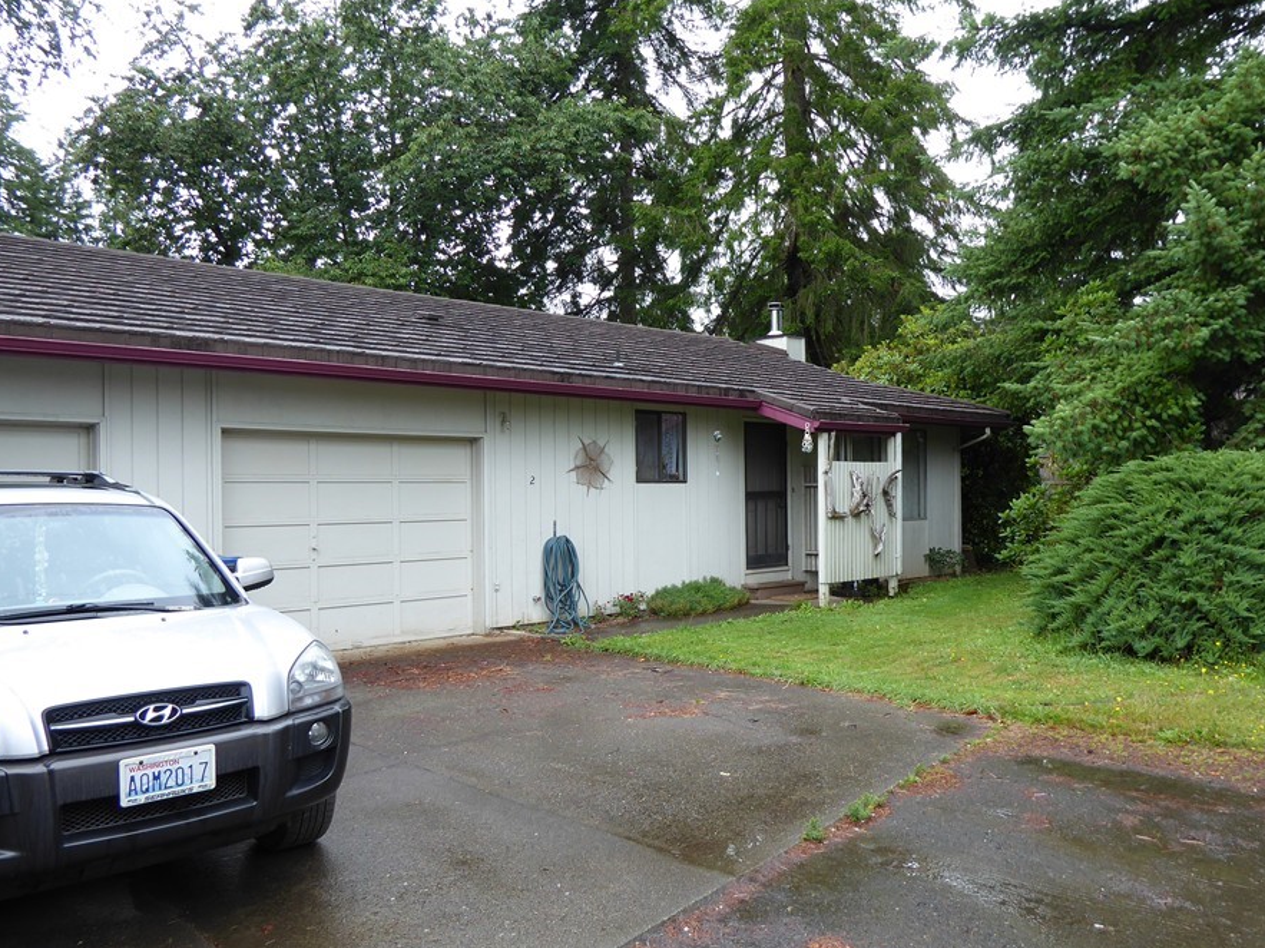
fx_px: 1060
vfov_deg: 48.2
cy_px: 501
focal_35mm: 29
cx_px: 696
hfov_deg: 61.5
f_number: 3.3
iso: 80
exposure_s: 1/100
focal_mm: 4.3
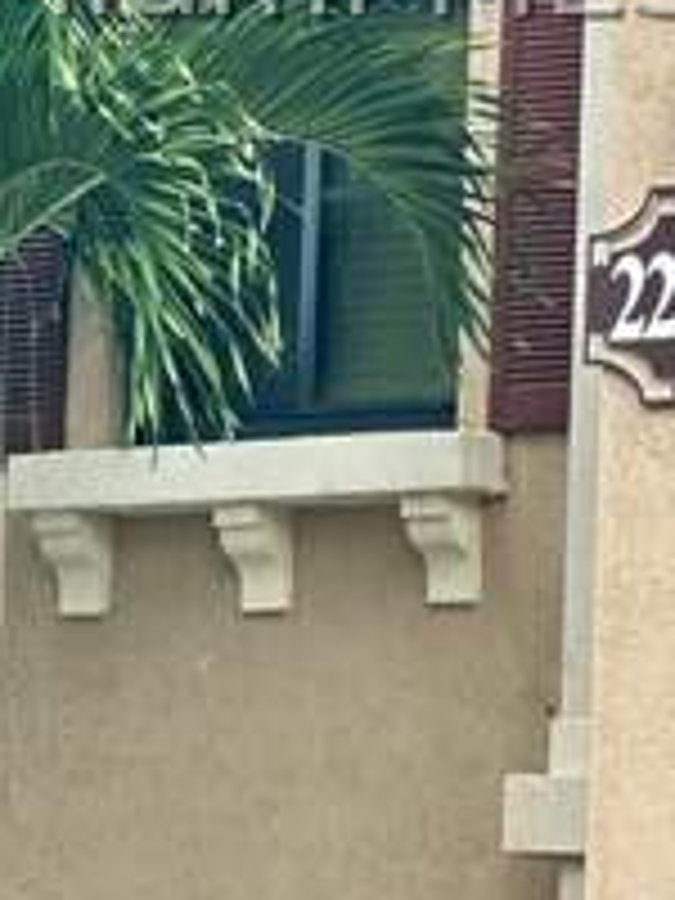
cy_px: -36
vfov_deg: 4.8
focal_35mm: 410
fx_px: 10660
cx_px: 711
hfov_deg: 3.6
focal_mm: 9
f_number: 2.8
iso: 50
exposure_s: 1/121
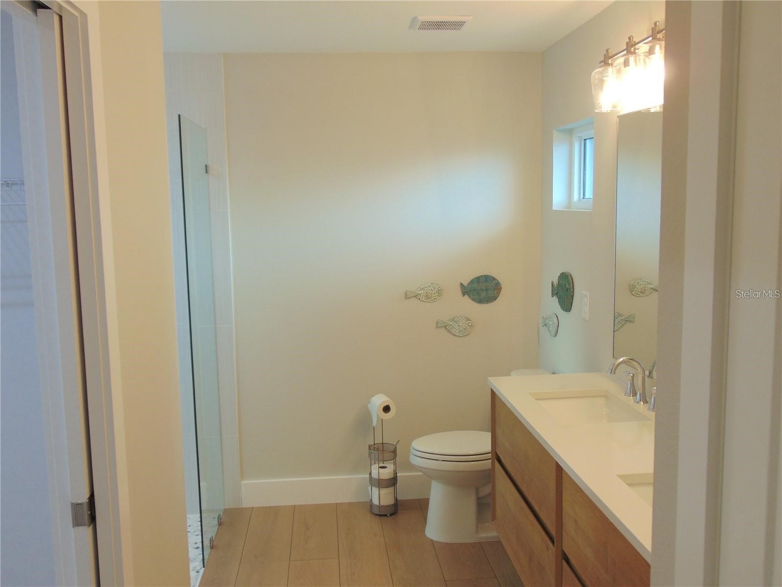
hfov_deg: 55.4
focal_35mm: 33
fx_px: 745
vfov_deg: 42.9
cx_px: 391
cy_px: 294
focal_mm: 5.8
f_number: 3.2
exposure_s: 1/30
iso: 80
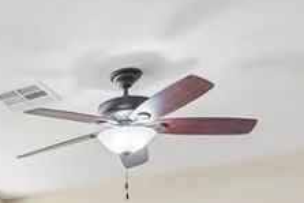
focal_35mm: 78
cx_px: -97
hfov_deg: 22.9
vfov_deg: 14.9
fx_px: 659
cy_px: 380
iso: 320
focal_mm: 17
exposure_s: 1/30
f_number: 8
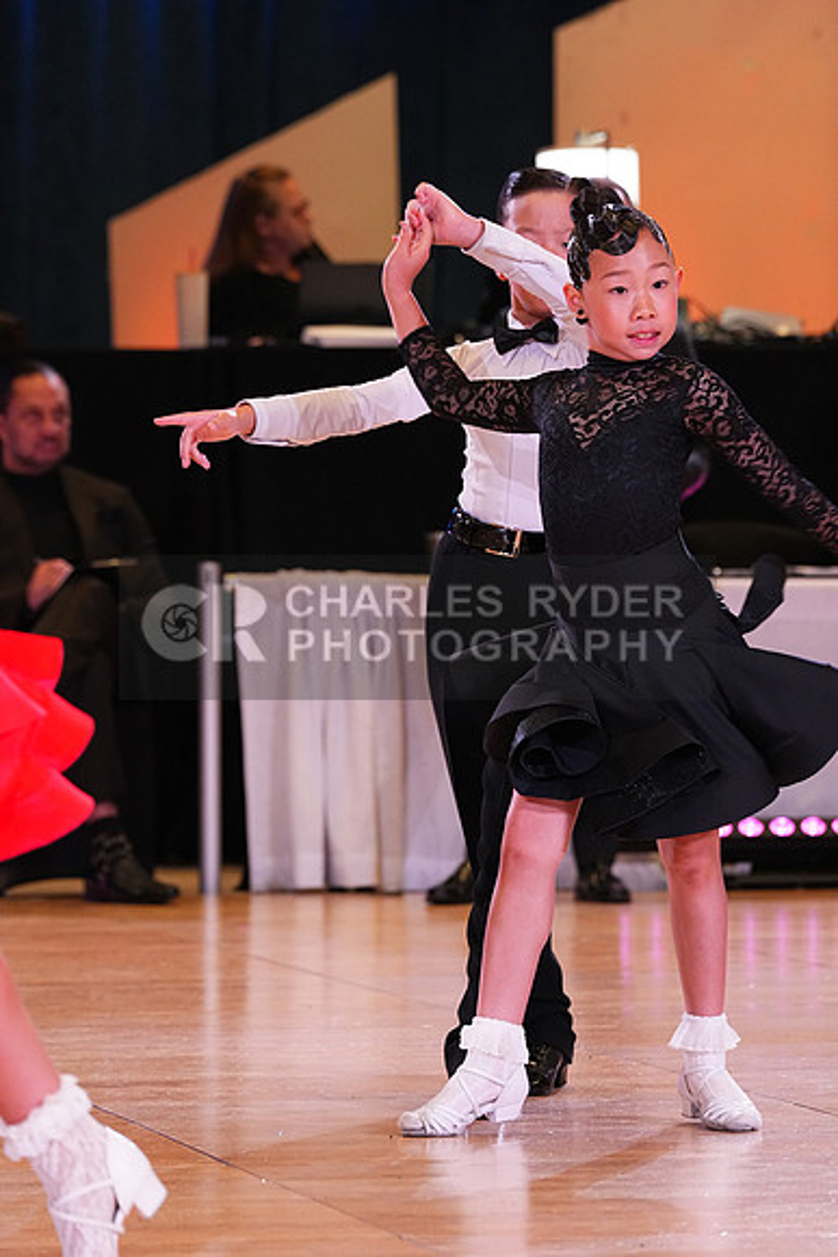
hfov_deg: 6.9
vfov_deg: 10.3
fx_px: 6979
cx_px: 419
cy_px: 628
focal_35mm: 200
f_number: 6.3
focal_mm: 200
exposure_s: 1/320
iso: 5000
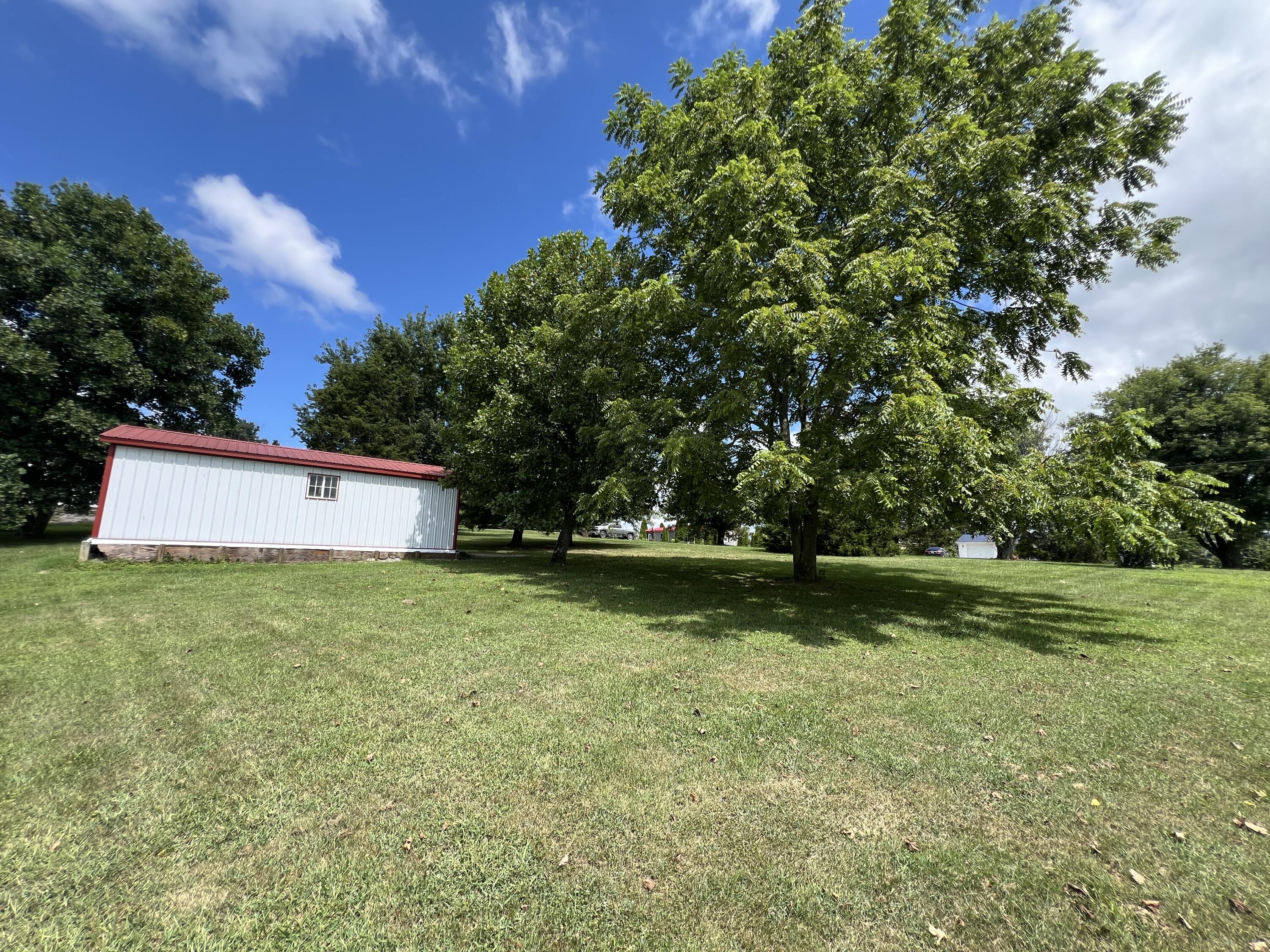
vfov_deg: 89.9
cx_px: 635
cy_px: 476
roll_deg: -1.4
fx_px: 477
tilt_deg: +12.1
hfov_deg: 106.2
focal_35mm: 13
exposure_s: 1/573
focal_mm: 1.57
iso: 32
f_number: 1.8
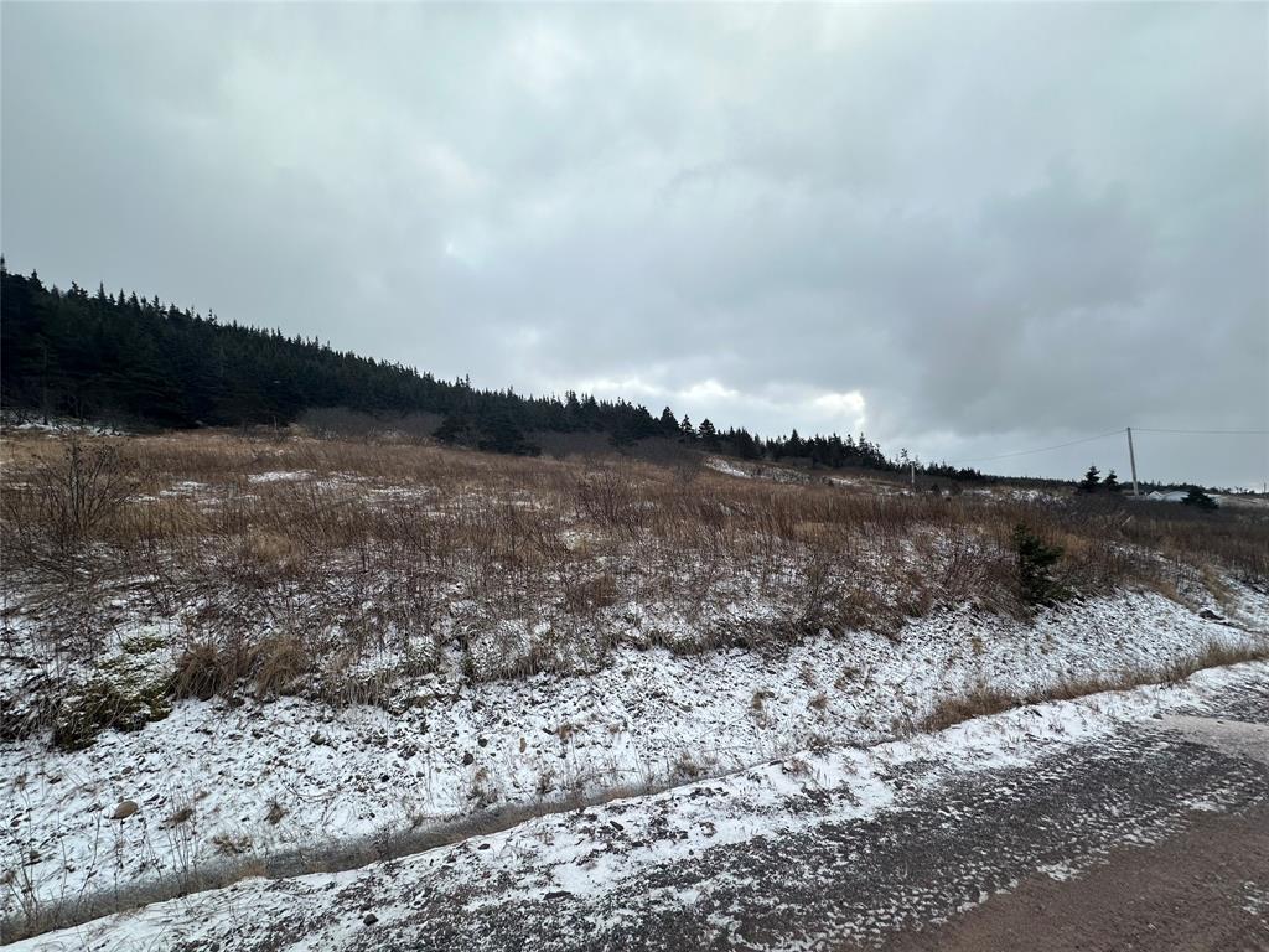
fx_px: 513
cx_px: 634
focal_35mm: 14
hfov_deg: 102.1
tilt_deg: +7.4
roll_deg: -0.5
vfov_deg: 85.7
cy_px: 476
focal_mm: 2.22
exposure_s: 1/703
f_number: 2.2
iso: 40
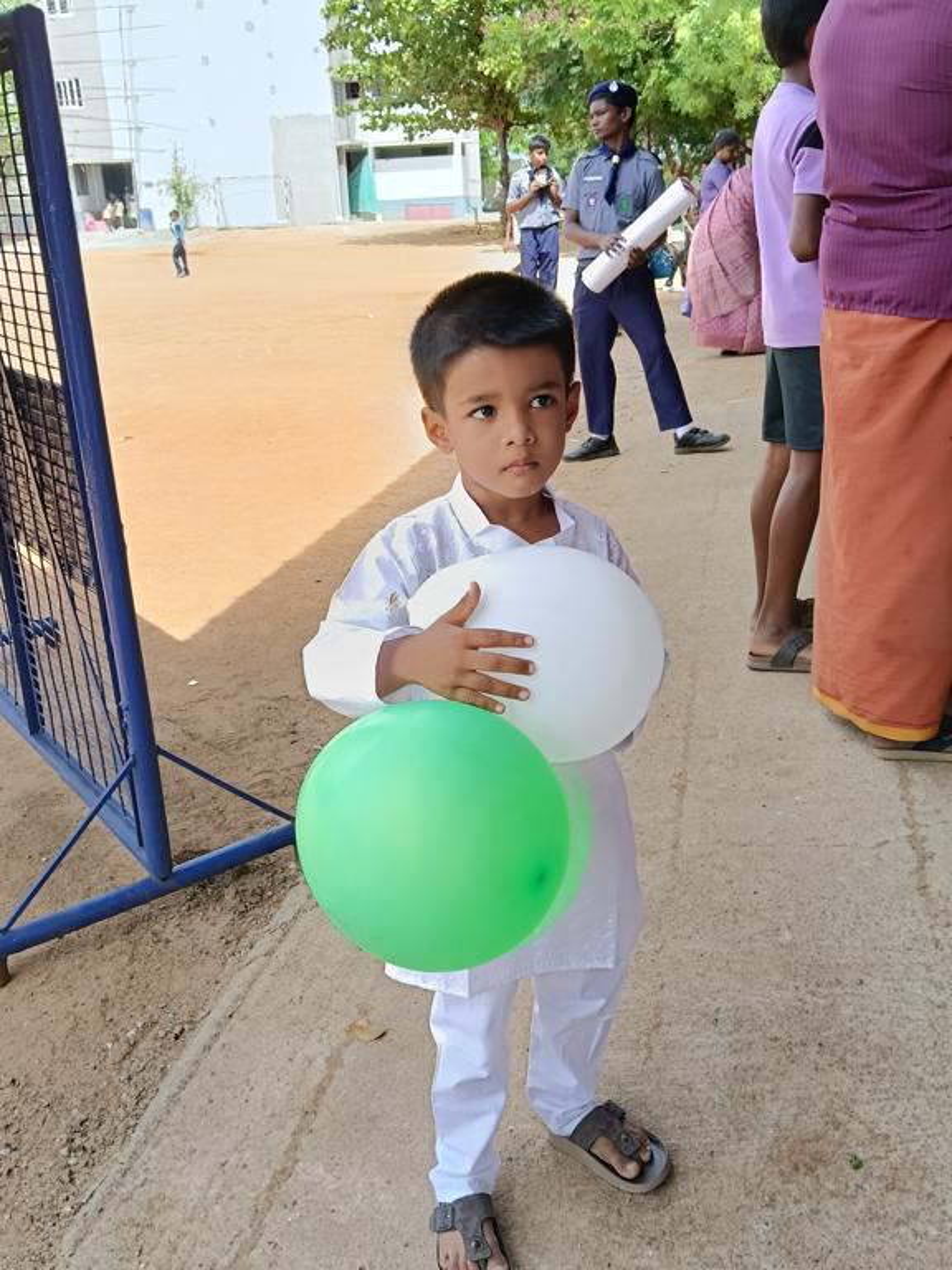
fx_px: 1100
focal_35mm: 30
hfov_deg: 46.8
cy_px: 635
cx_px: 476
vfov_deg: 60.0
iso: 50
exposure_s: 1/159
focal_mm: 3.98
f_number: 1.8
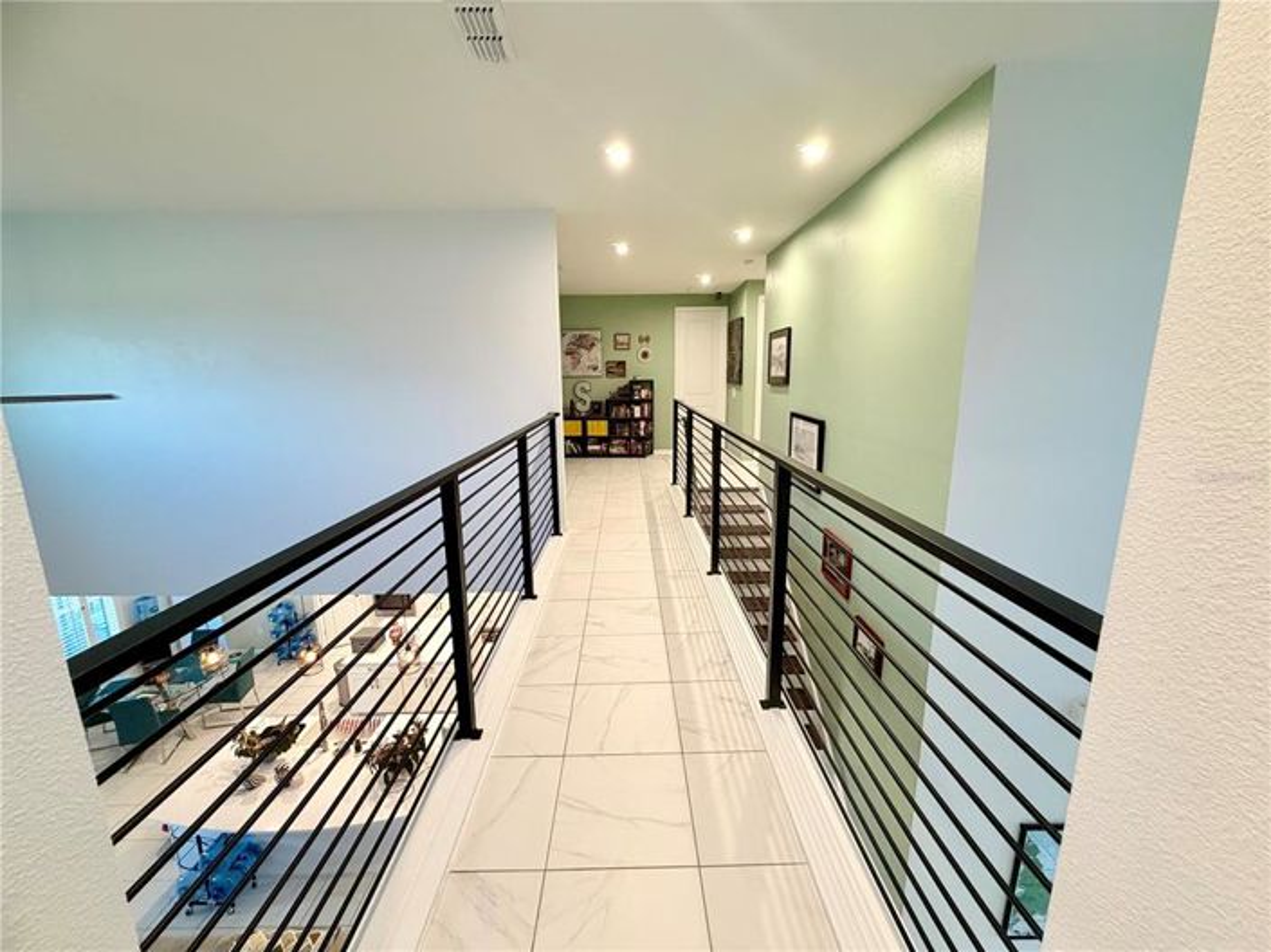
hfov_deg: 102.1
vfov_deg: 85.6
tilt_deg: -11.0
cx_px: 636
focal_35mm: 14
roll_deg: +0.7
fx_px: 514
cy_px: 476
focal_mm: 2.22
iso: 250
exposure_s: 1/60
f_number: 2.2
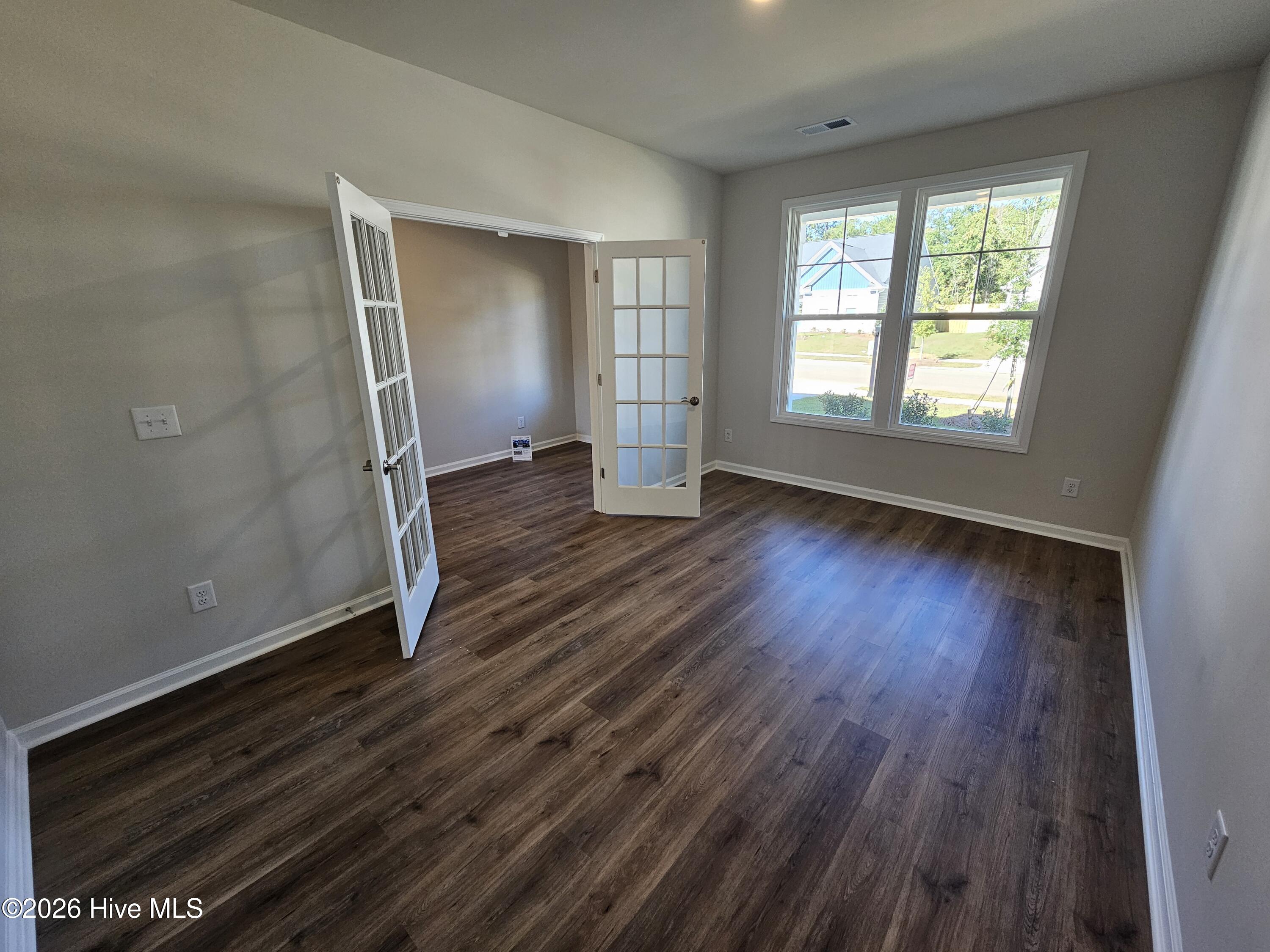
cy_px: 476
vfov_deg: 89.9
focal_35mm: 13
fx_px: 477
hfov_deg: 106.2
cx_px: 635
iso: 100
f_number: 2.2
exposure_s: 1/60
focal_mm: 2.2
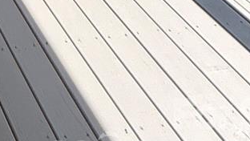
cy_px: -429
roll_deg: -0.2
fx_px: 498
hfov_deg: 22.2
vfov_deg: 8.1
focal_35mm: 75
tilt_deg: +8.7
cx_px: -144
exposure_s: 1/280
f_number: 2.2
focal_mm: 2.22
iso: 64
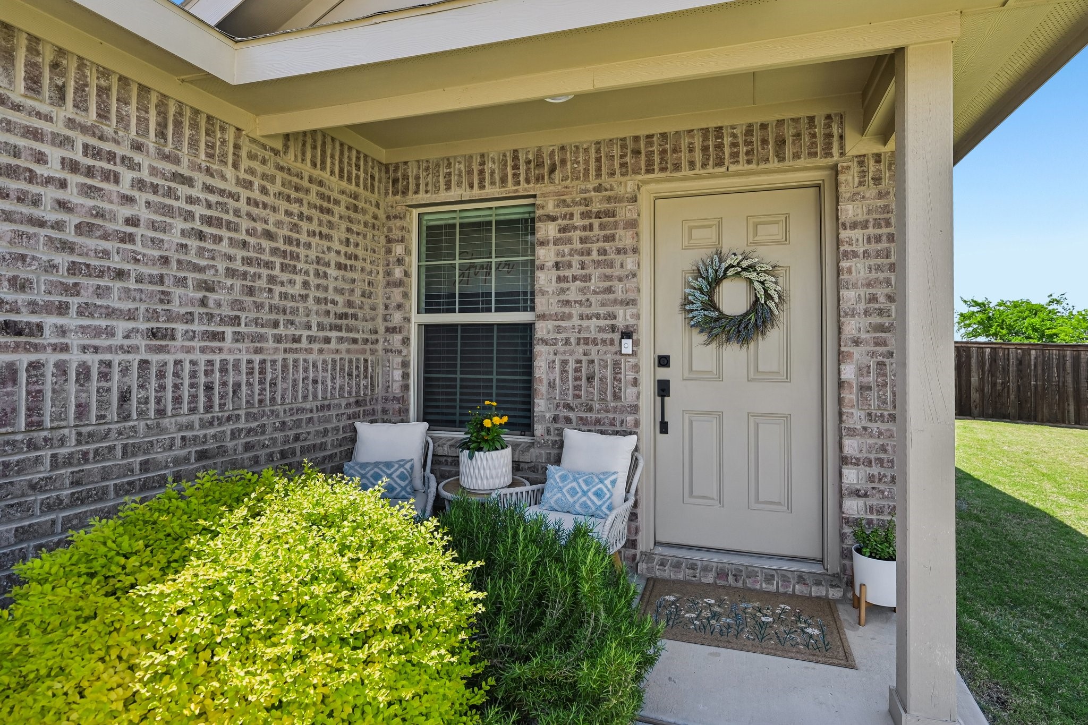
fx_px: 574
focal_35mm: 19
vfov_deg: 64.5
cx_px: 544
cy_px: 362
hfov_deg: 86.9
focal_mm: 19
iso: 400
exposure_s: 1/320
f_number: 8
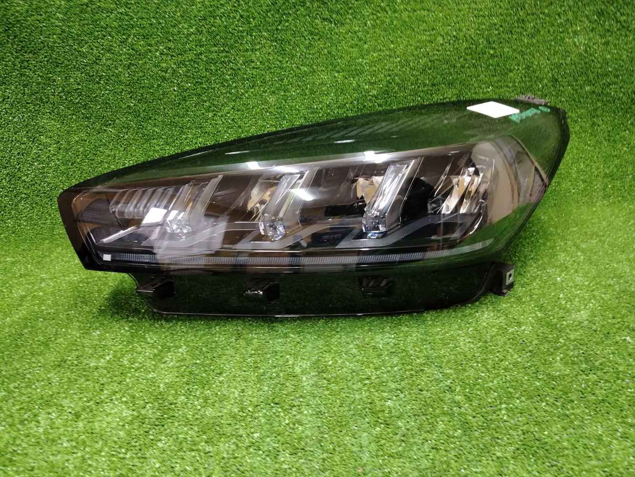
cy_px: 257
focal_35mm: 26
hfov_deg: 67.3
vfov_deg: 53.0
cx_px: 321
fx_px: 477
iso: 533
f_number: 1.75
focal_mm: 5.25
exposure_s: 1/33
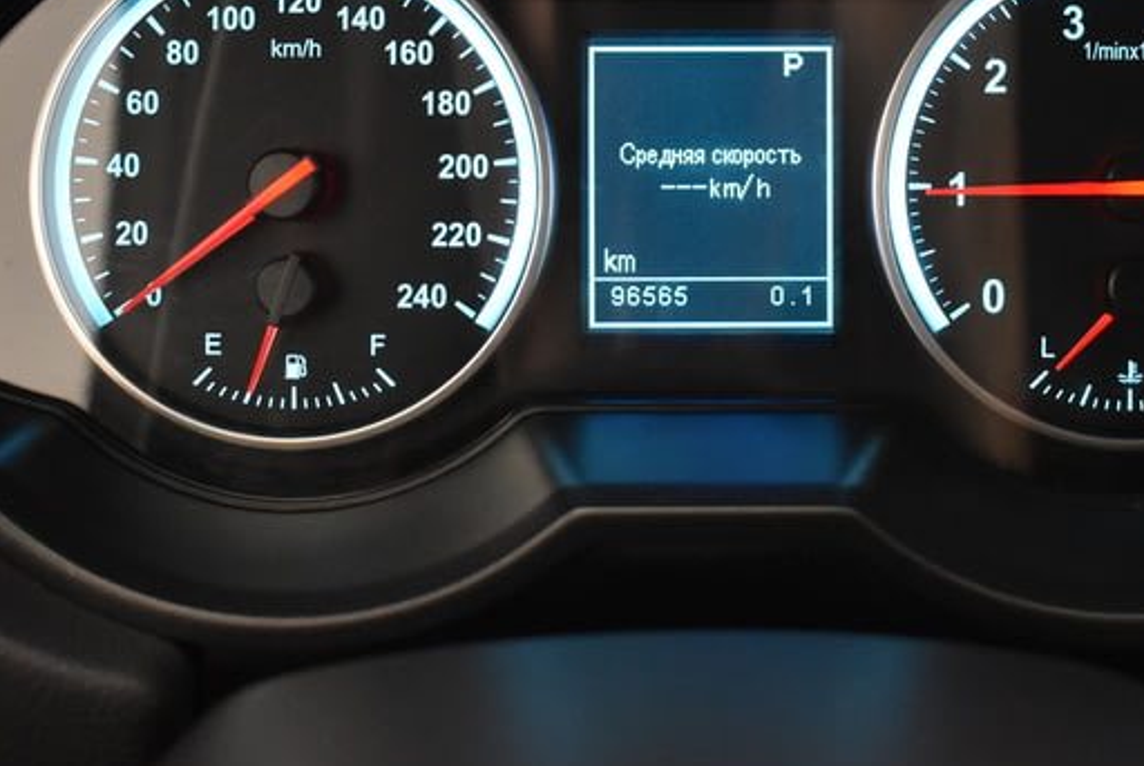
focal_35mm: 58
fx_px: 1846
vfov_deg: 23.1
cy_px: 147
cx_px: 715
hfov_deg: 34.3
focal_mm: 22
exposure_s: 1/40
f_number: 3.8
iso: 2500
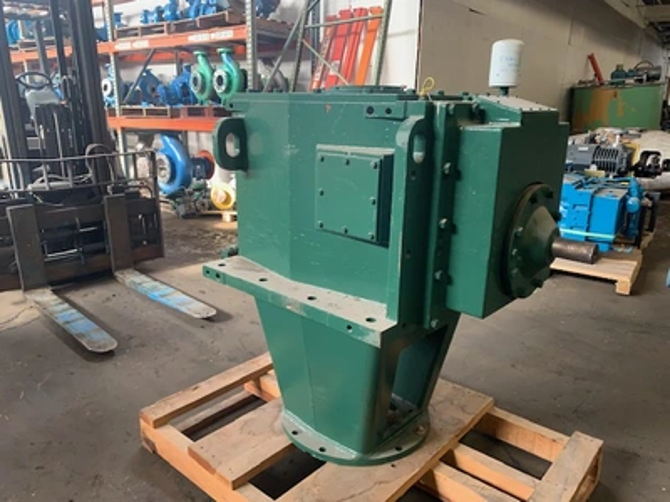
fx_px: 503
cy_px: 251
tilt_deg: -15.8
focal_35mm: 26
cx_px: 335
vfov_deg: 53.1
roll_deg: -0.2
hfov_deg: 67.3
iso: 250
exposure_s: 1/60
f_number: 1.8
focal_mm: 4.25
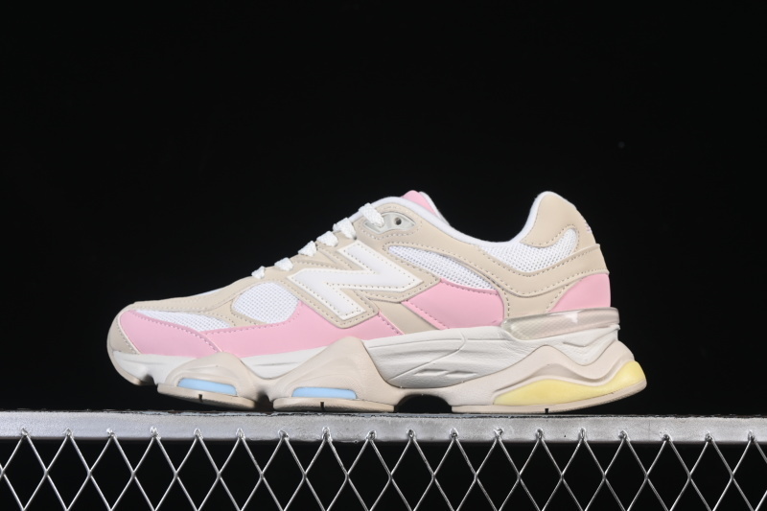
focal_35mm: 75
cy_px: 256
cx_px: 384
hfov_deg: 27.0
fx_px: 1597
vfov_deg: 18.2
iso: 160
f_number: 8
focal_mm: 50
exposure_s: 1/80
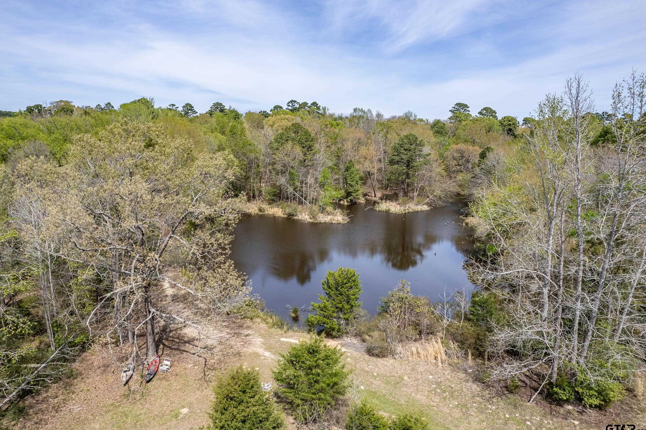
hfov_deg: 76.1
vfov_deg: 55.1
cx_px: 311
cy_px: 208
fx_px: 413
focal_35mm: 23
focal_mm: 8.38
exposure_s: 1/2000
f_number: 2.8
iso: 100
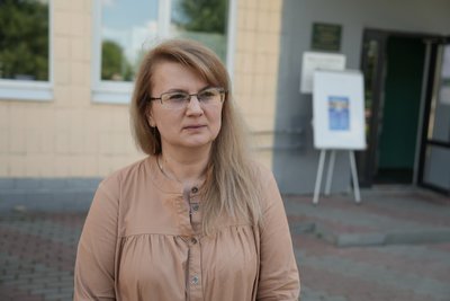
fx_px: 463
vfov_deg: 36.0
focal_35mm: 37
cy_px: 150
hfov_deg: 51.9
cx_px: 225
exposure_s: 1/80
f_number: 2.8
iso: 100
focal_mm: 37
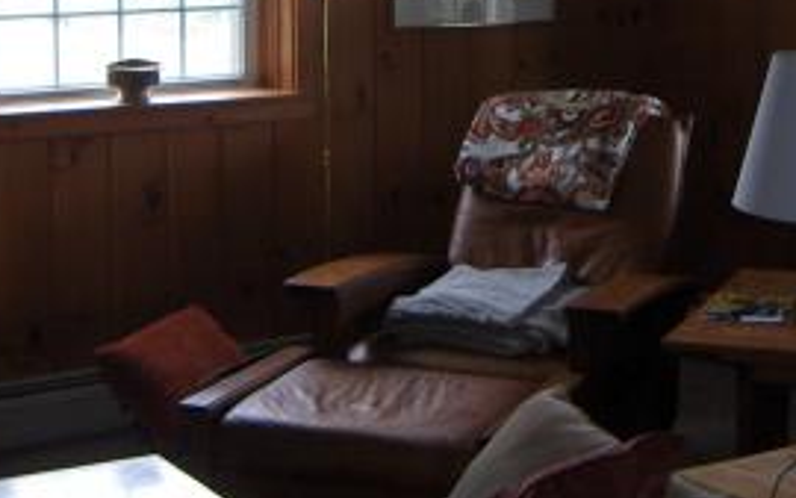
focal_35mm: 89
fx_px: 1932
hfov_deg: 23.2
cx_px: 525
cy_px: -15
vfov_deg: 14.4
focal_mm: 8
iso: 100
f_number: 2.8
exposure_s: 1/60
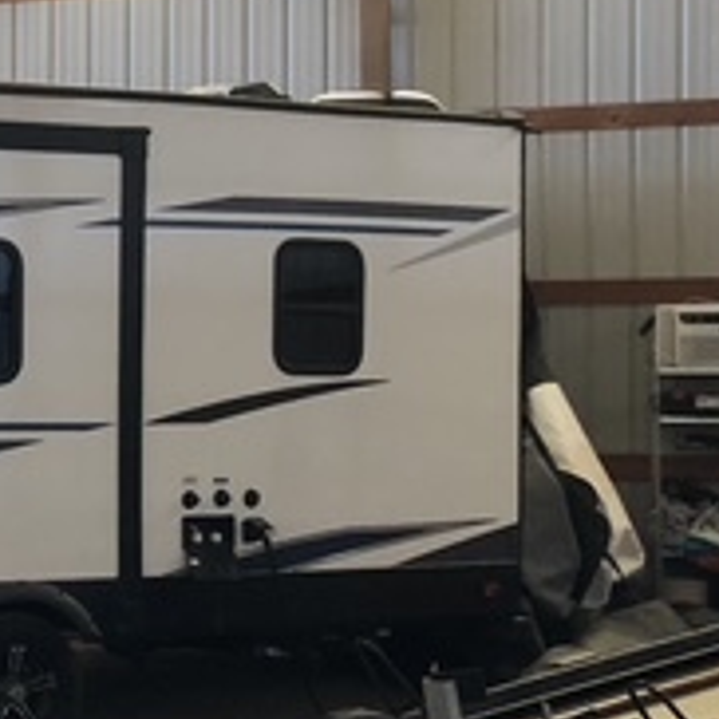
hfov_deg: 17.6
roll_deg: +0.1
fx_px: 2044
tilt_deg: -0.7
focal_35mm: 87
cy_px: 383
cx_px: -399
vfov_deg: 19.9
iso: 40
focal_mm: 3.99
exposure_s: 1/15
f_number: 1.8
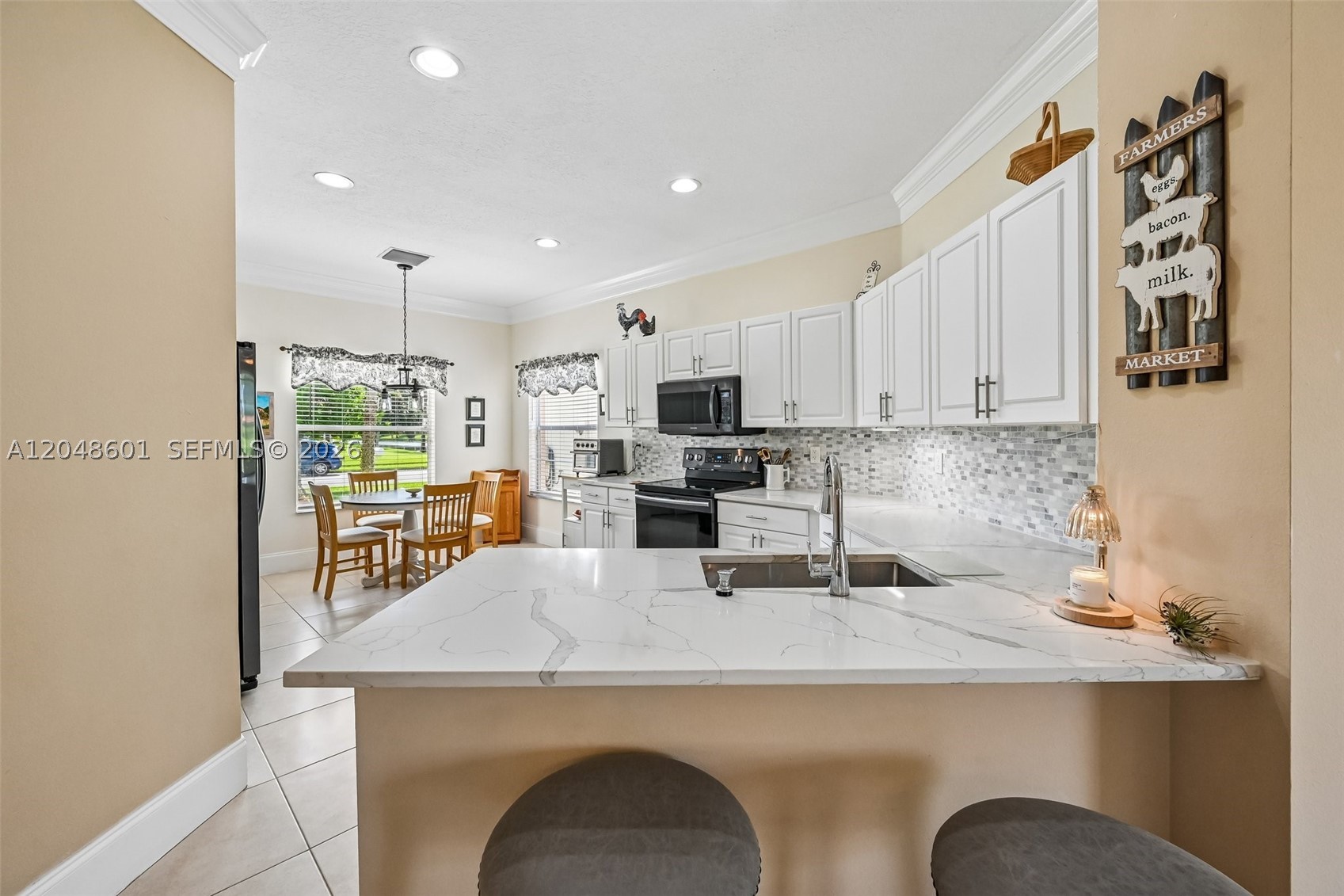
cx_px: 672
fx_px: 523
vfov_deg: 81.2
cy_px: 448
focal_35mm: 14
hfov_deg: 104.3
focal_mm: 14
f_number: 8
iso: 2500
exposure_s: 1/400
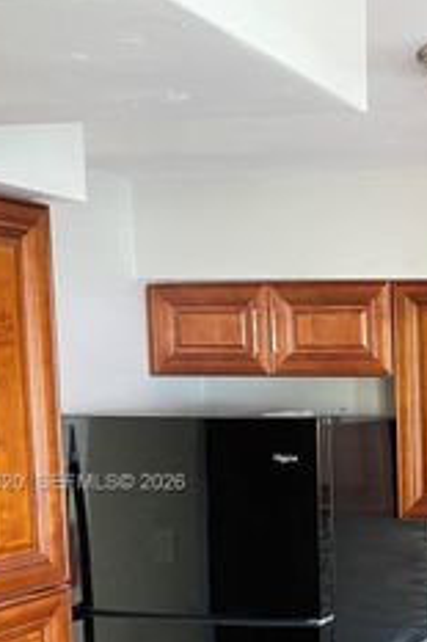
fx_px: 1033
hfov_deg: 20.6
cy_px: 484
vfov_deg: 33.8
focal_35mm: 58
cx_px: 606
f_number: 1.8
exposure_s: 1/38
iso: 640
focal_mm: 4.25
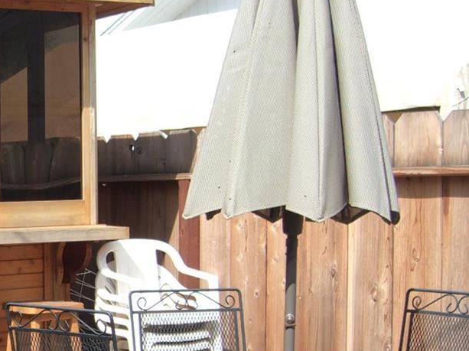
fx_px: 1259
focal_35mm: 93
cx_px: -62
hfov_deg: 20.0
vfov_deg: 15.8
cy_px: 288
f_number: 2.8
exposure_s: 1/640
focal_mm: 7.9
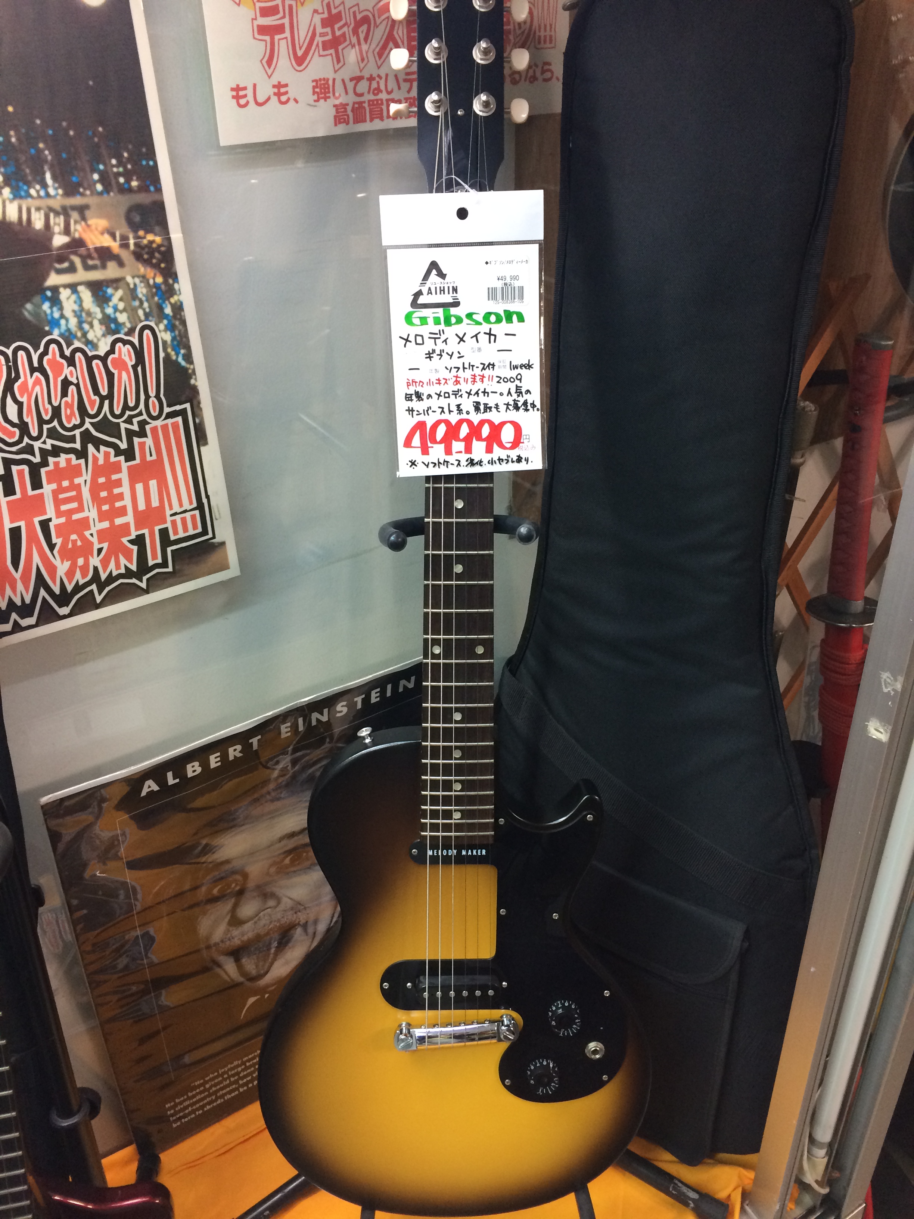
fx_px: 1021
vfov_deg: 61.7
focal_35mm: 29
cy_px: 610
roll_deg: +1.0
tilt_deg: -31.4
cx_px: 457
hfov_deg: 48.2
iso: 125
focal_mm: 4.15
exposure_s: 1/30
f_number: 2.2
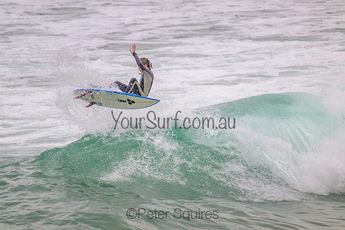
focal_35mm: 800
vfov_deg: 1.7
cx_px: 172
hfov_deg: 2.6
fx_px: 7668
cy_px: 115
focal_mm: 800
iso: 4000
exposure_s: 1/1250
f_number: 11
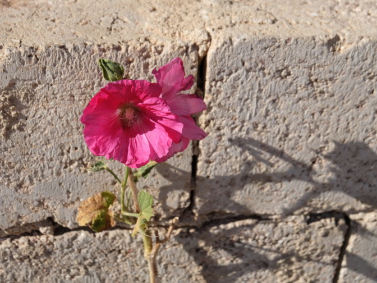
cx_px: 166
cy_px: 140
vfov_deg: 26.1
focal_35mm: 56
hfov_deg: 34.3
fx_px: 610
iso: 200
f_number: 5.6
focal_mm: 34
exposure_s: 1/950
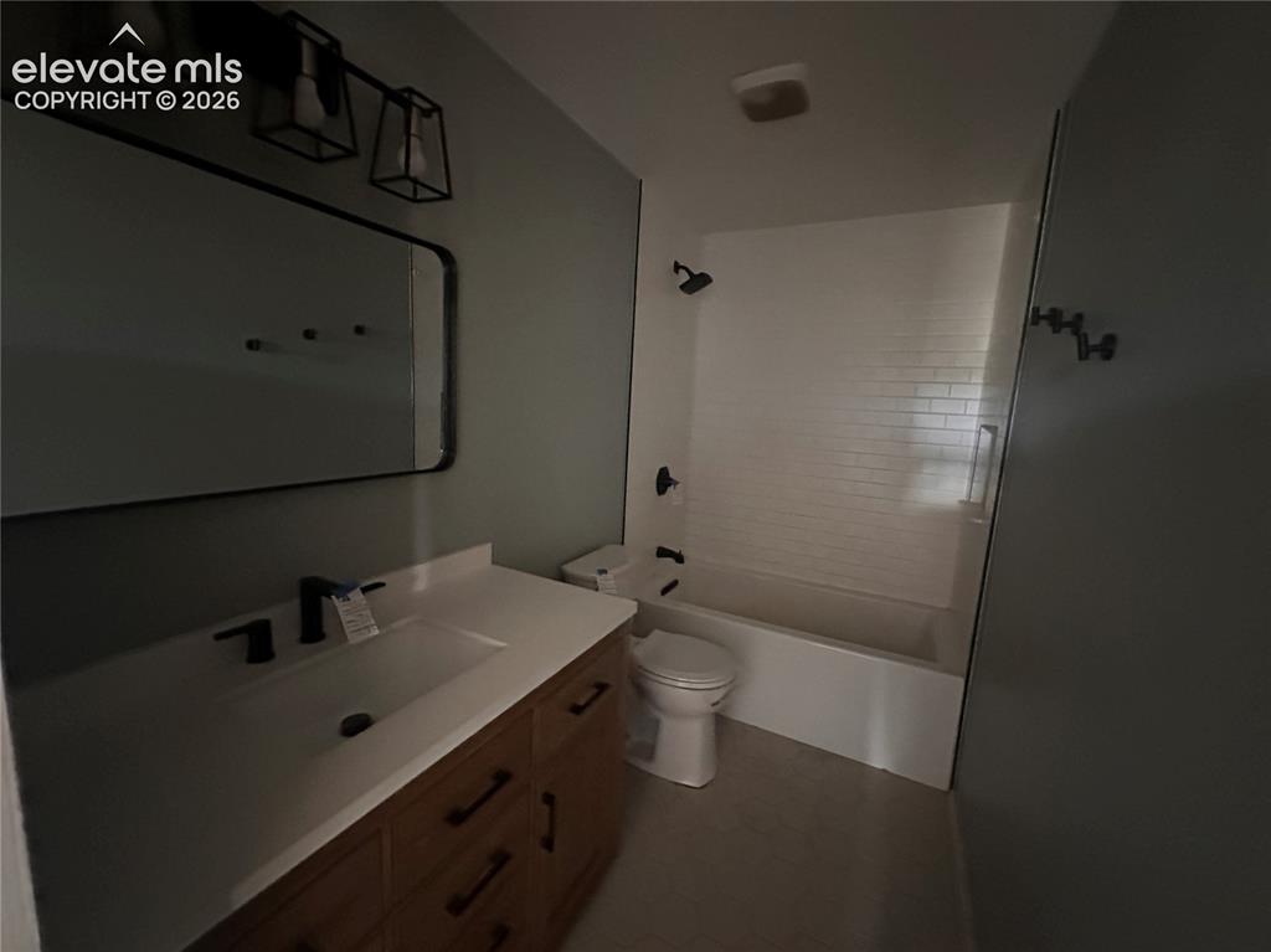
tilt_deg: -8.7
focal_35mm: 14
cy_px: 476
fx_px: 514
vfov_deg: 85.6
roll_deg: -3.0
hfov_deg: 102.1
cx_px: 636
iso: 1600
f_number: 2.2
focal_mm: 2.22
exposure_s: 1/30
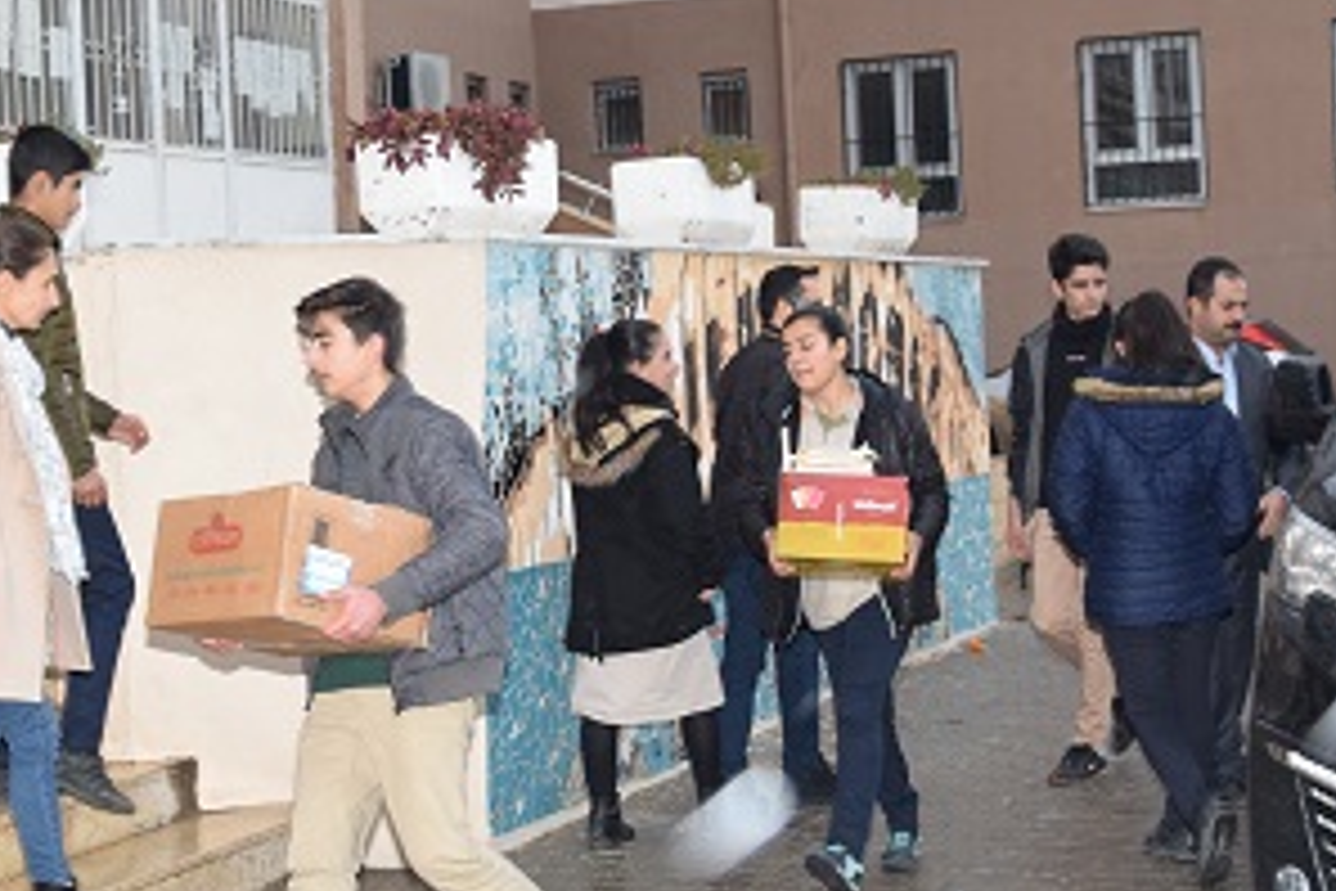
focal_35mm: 77
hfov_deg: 26.3
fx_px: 2857
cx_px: 592
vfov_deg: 17.7
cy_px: 295
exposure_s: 1/80
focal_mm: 24
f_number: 4.5
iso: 800
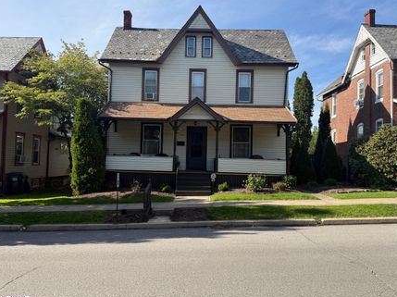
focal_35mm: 28
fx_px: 321
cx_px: 195
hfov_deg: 63.5
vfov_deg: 49.7
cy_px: 142
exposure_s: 1/2611
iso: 80
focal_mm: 6.76
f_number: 1.78
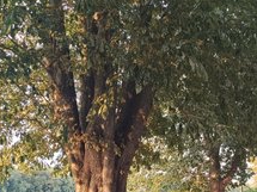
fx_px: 401
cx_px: 192
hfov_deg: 34.8
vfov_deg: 26.2
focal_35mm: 54
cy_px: 169
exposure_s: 1/100
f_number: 1.8
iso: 100
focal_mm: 4.22
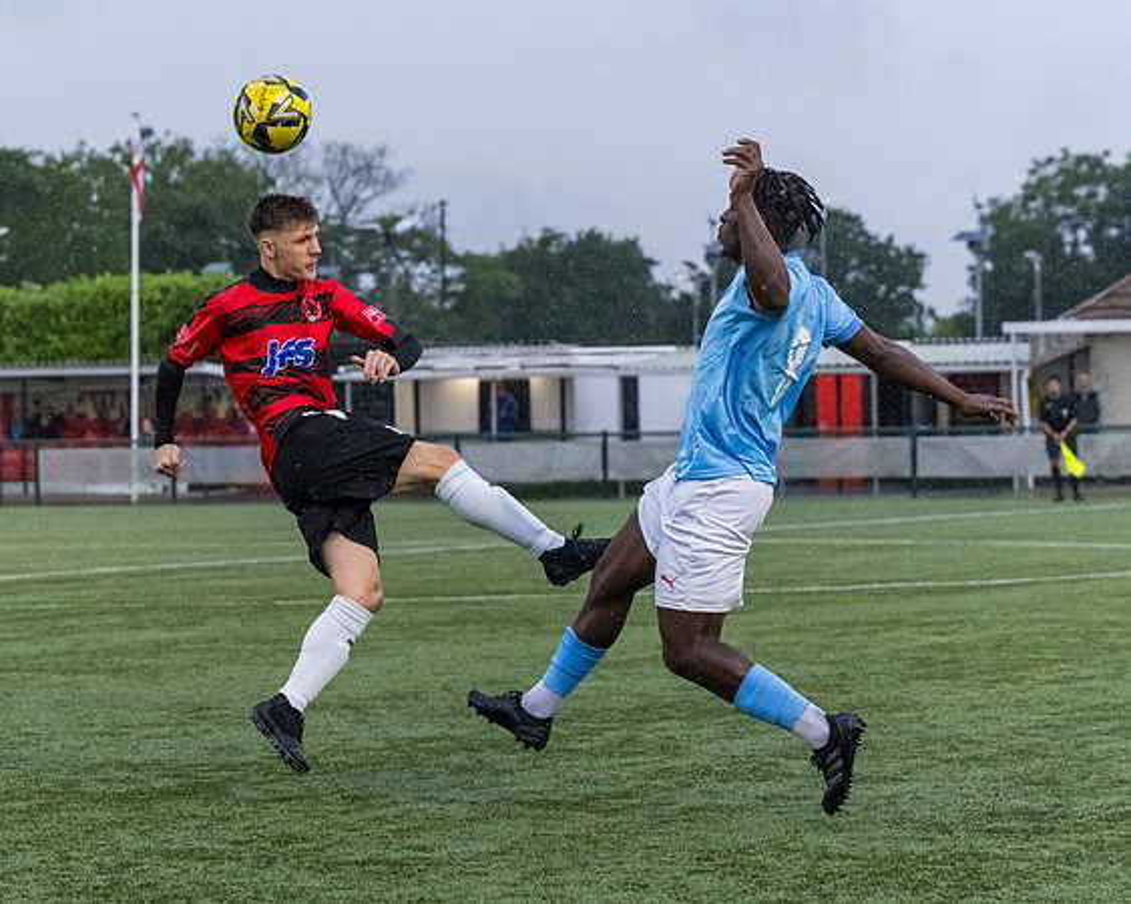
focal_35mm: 150
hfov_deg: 12.8
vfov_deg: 10.3
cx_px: 435
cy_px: 445
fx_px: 5028
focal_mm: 80
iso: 4000
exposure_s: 1/2000
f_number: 4.5
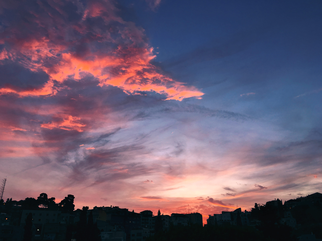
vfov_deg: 48.2
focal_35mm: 29
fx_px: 270
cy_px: 120
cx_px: 161
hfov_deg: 61.7
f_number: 2.2
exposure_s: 1/100
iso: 25
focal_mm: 4.15
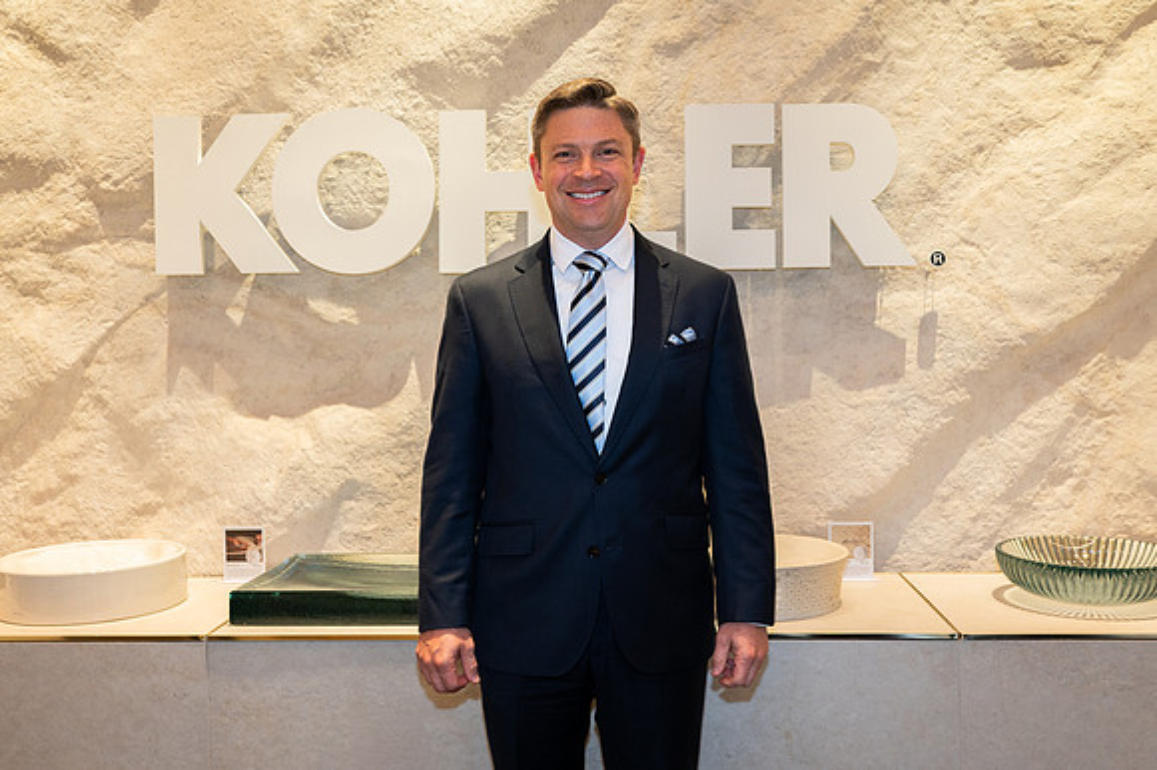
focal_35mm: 36
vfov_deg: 36.8
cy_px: 378
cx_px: 588
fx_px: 1158
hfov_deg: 53.1
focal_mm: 35
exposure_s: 1/200
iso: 1600
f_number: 5
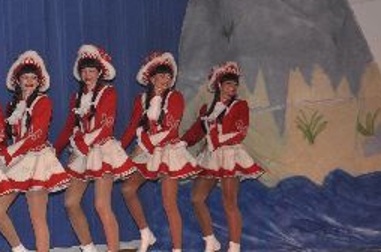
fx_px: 1098
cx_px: -114
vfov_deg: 13.1
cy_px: 124
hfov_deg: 18.3
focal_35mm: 104
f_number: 5
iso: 400
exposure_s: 1/60
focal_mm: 22
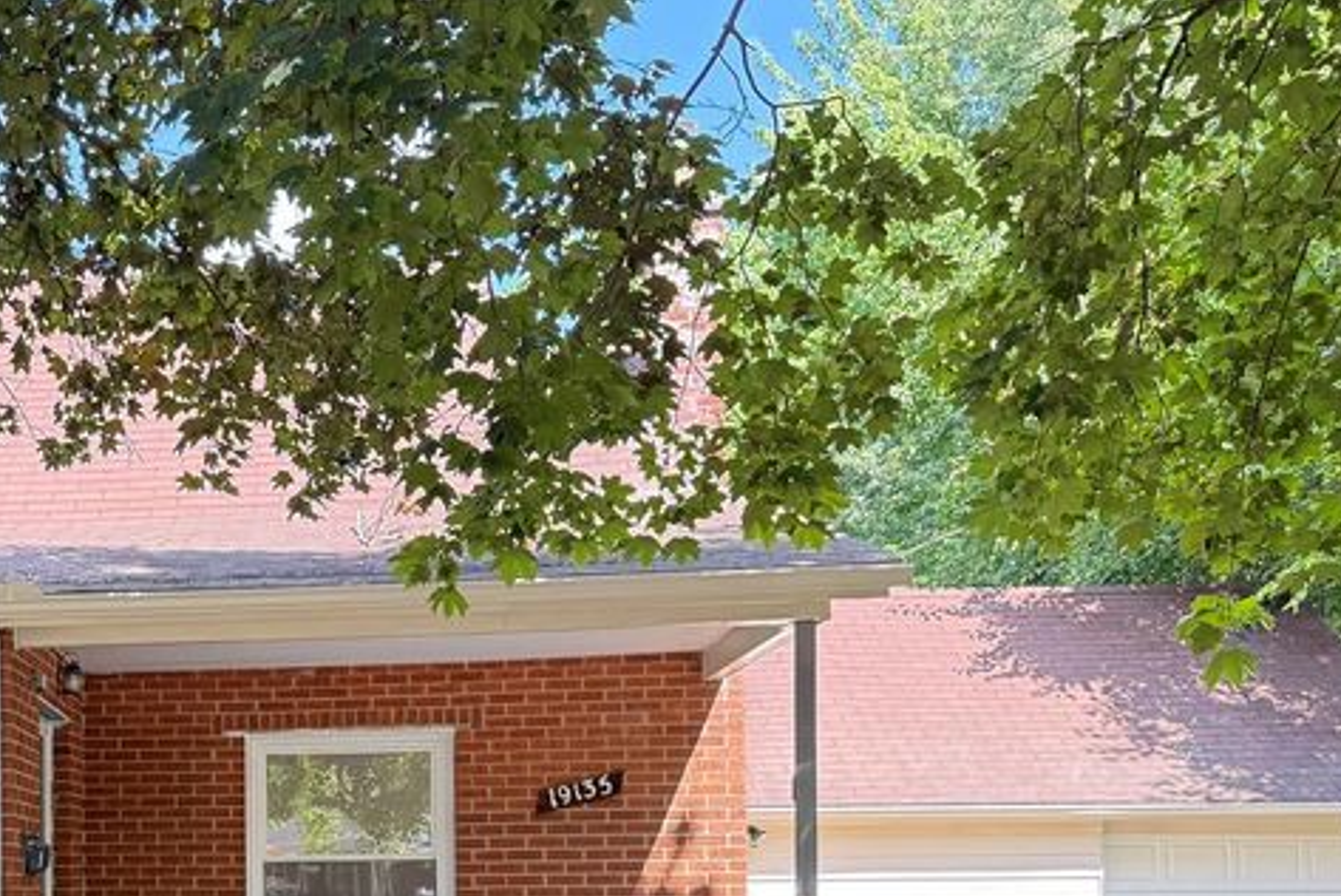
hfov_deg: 34.4
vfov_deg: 24.0
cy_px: 902
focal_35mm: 54
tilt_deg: -0.2
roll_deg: +0.3
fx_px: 2013
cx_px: 85
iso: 160
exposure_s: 1/240
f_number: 1.78
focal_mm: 6.76
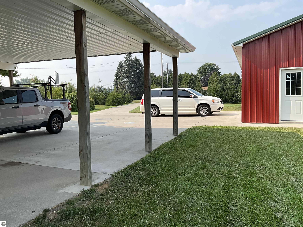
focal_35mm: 29
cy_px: 114
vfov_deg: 48.2
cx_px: 152
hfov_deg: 61.7
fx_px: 254
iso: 25
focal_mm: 3
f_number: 1.8
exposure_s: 1/1311
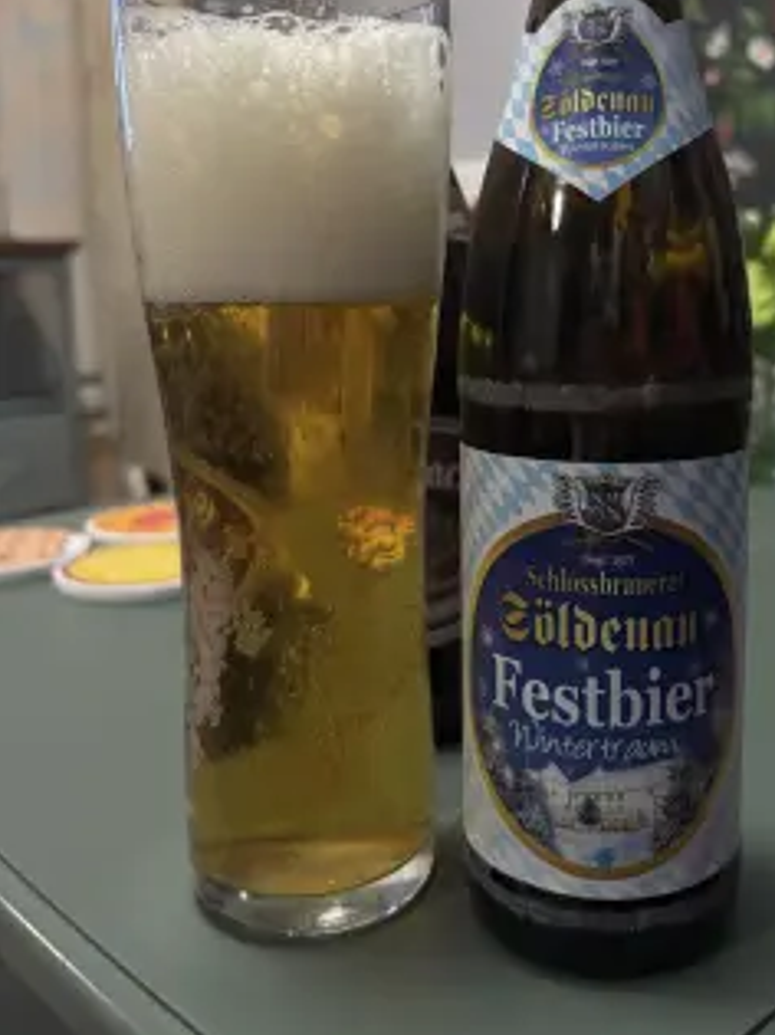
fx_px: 986
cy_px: 401
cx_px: 489
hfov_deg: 42.6
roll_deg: +0.2
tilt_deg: -8.0
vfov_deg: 54.9
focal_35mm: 33
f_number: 1.6
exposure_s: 1/30
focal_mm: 5.96
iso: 800
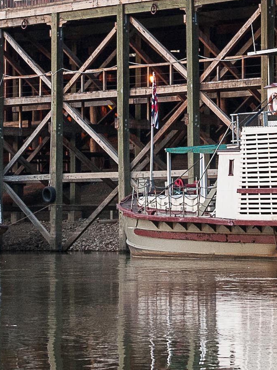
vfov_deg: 9.0
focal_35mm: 218
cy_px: -2
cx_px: 195
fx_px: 2326
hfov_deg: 6.8
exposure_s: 1/100
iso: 640
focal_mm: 48
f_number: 8
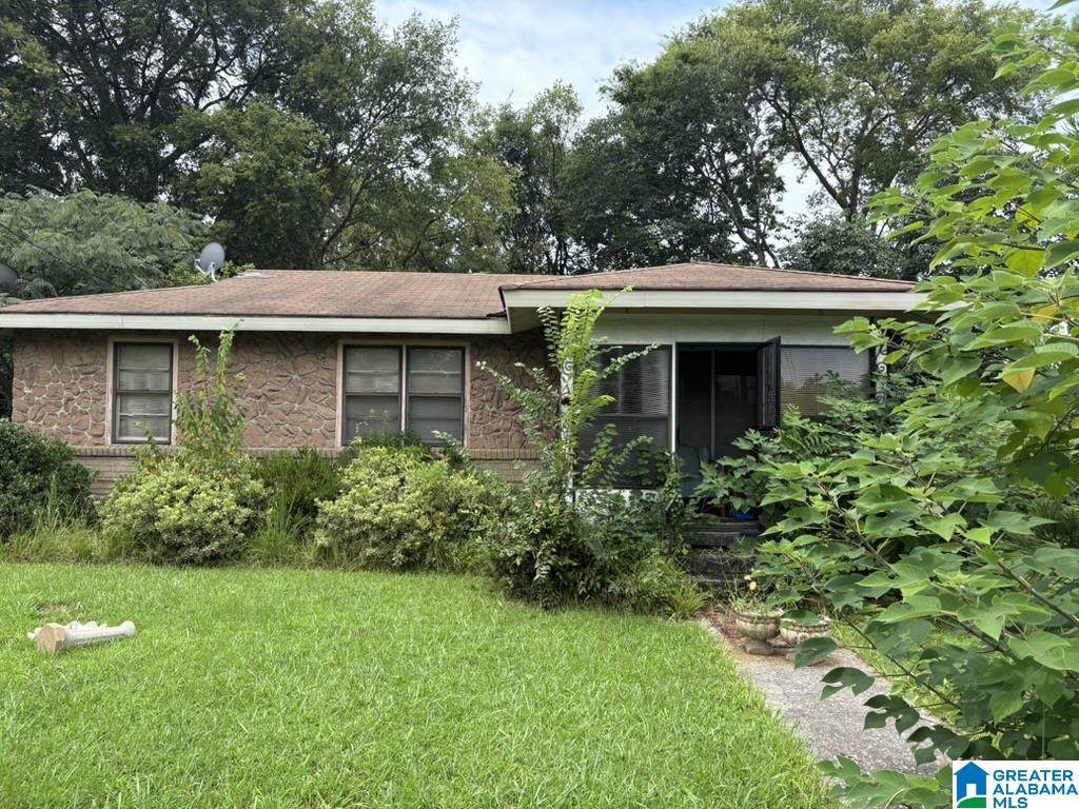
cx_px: 540
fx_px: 810
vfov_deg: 53.1
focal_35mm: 26
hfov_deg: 67.3
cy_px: 404
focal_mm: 5.96
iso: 64
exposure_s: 1/1393
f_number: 1.6
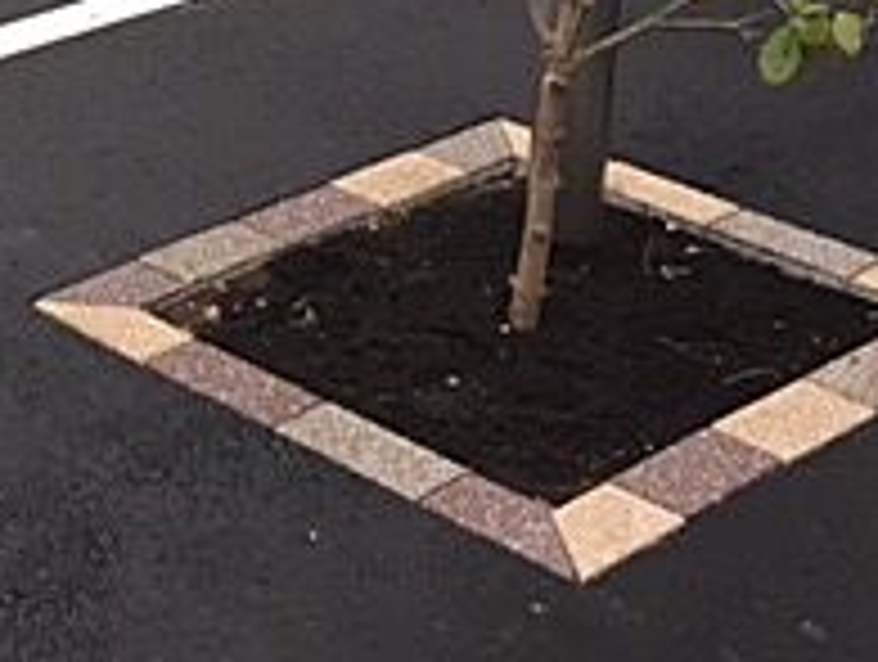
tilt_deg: -12.1
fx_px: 2414
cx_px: -234
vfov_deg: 14.7
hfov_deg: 19.2
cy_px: -275
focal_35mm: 95
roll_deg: -1.4
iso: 32
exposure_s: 1/30
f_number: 2.2
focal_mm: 4.15
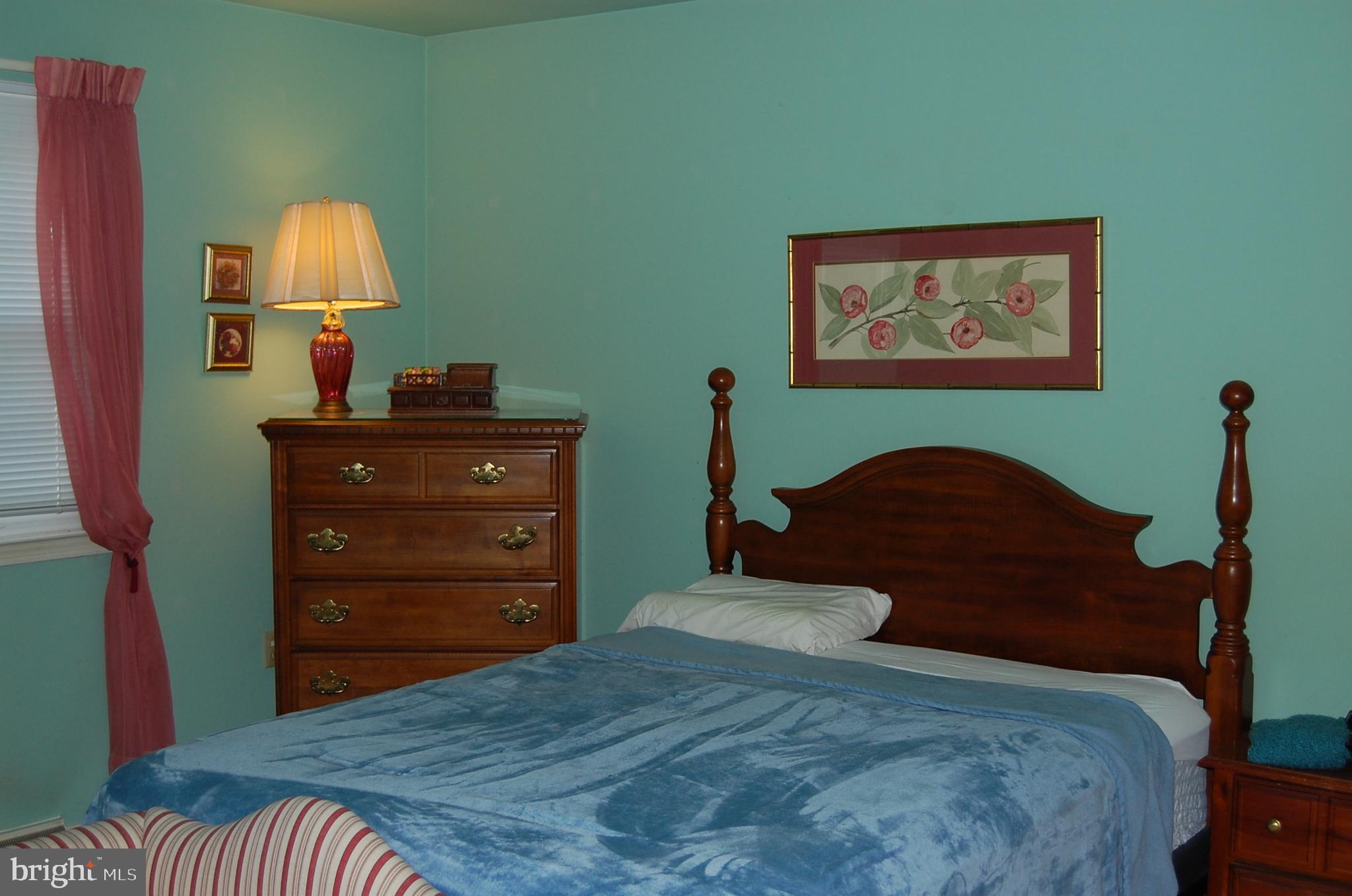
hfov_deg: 43.7
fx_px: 1687
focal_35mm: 45
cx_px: 676
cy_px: 448
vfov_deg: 29.8
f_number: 4.2
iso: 400
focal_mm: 30
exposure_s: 1/60
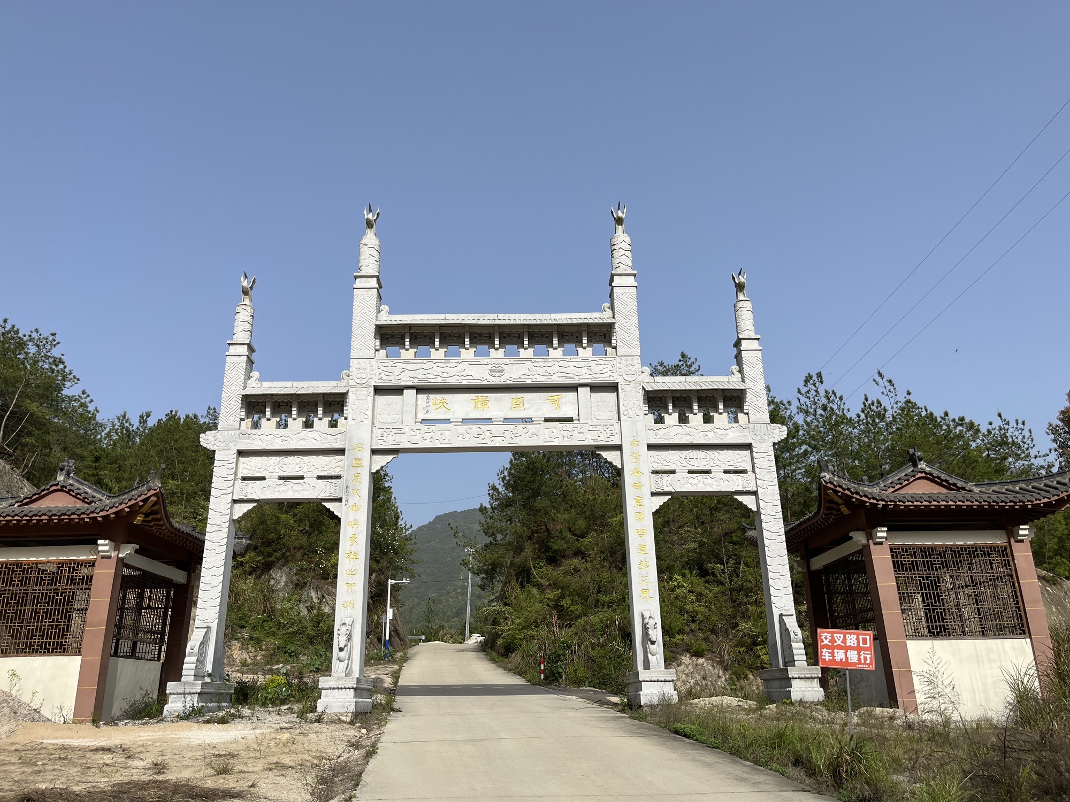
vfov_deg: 53.1
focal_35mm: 26
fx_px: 804
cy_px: 401
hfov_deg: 67.3
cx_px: 535
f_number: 1.6
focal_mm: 5.1
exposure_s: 1/4651
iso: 50
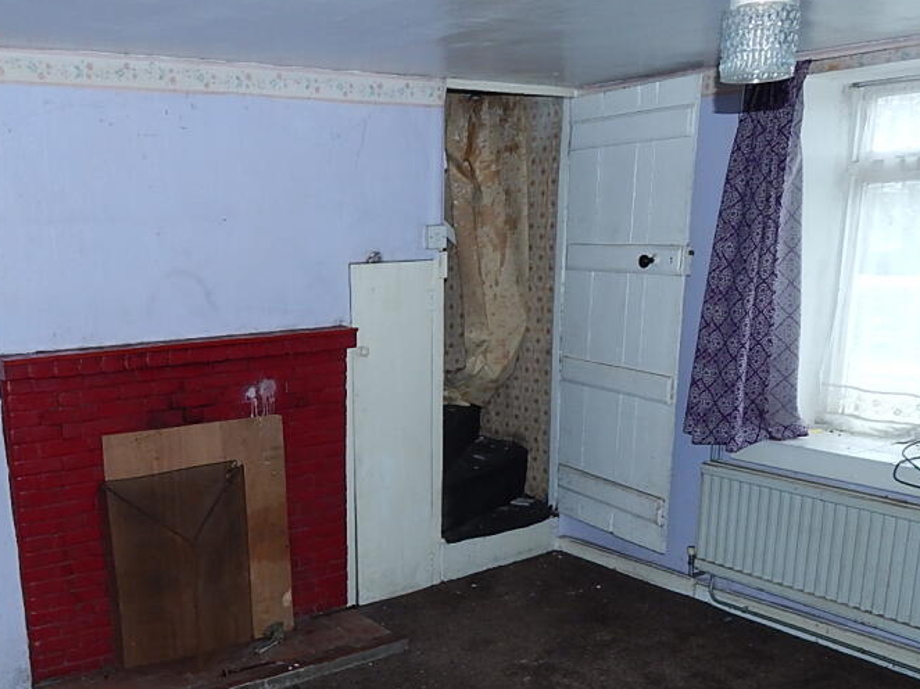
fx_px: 903
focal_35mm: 34
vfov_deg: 41.0
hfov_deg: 53.3
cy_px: 481
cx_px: 337
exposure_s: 1/30
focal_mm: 4
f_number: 3
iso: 125
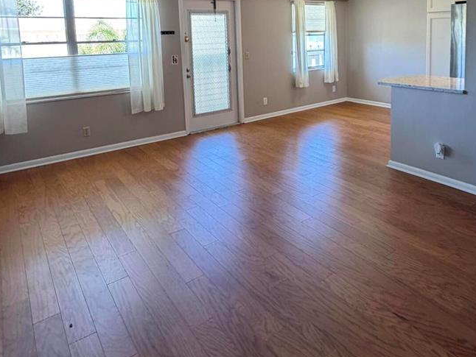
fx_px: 358
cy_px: 71
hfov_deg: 66.8
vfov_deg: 49.9
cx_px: 280
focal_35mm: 26
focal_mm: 2.22
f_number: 2.2
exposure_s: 1/60
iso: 250
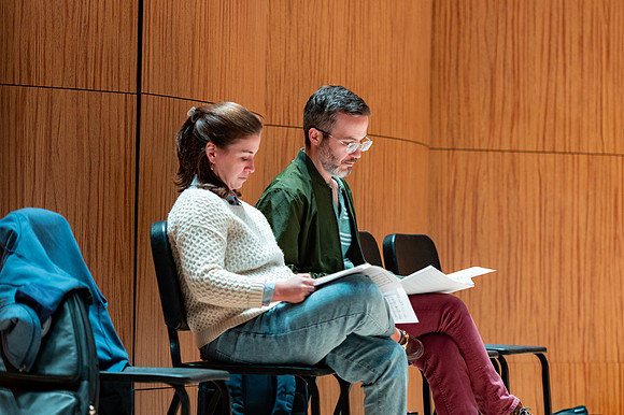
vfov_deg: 8.0
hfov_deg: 11.9
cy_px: 197
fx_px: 2986
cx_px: 405
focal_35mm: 172
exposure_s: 1/50
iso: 640
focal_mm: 120
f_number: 2.8
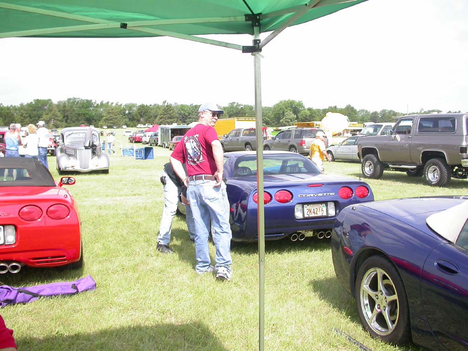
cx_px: 234
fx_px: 514
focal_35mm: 38
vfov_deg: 37.7
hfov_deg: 49.0
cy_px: 176
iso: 100
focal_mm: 7.85
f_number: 2.6
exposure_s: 1/1000
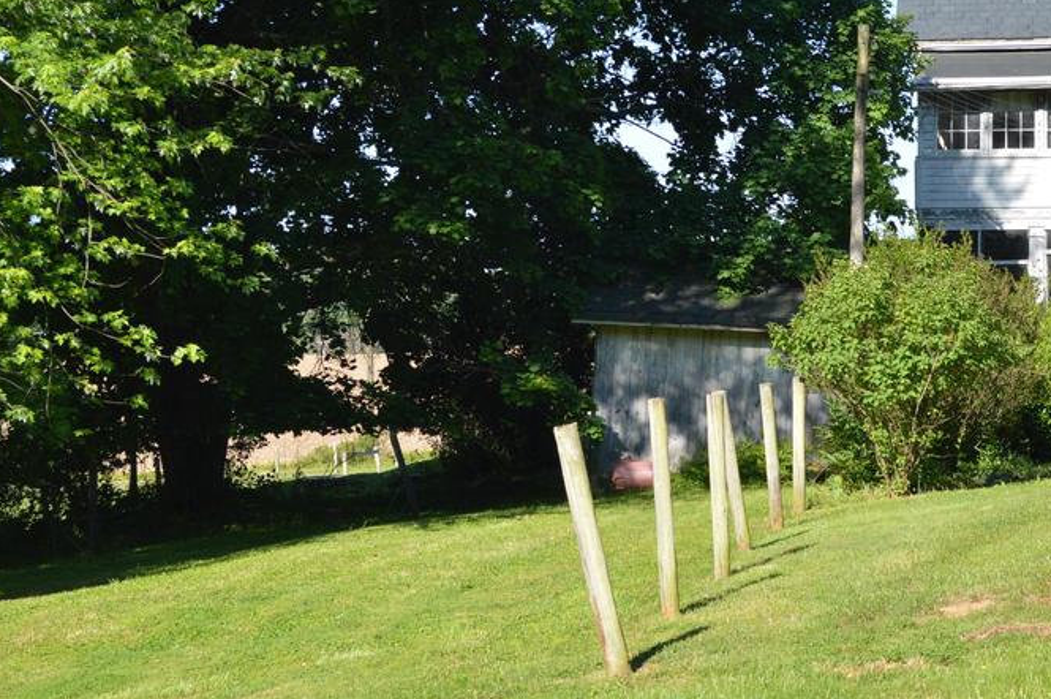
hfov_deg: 20.9
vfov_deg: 14.1
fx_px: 2829
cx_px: 781
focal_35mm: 97
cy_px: 279
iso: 100
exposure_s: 1/200
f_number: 7.1
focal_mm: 42
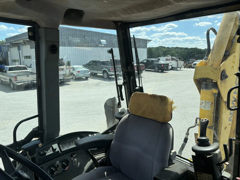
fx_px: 180
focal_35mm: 26
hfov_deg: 67.3
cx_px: 120
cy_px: 90
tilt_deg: -9.3
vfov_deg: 53.1
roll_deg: +1.7
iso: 50
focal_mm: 5.96
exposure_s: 1/2288
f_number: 1.6
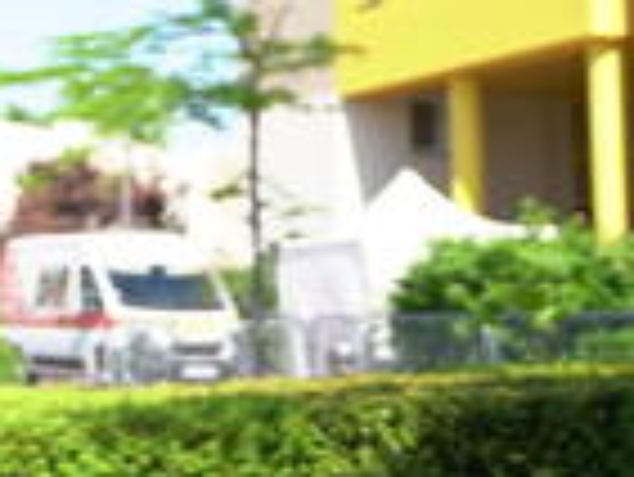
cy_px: 200
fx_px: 1670
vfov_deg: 16.2
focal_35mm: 91
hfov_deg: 19.8
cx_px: -193
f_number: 2.8
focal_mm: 33.4
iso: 1000
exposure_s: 1/8000
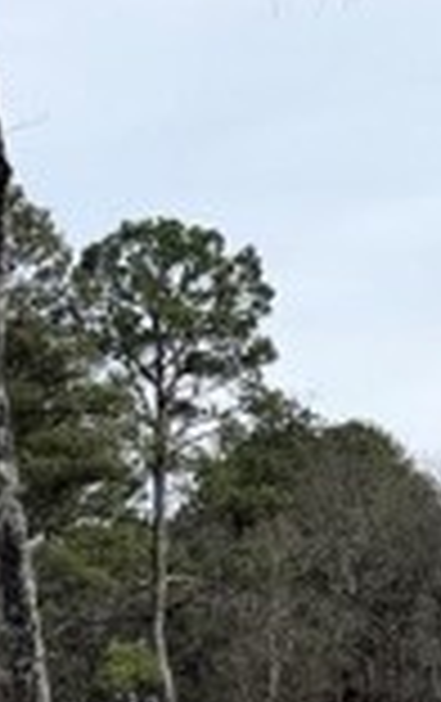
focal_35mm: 125
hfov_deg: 10.3
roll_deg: +4.6
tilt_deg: -17.1
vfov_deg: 13.7
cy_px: 1494
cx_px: -130
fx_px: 2395
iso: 80
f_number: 1.78
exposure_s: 1/2801
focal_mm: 6.76
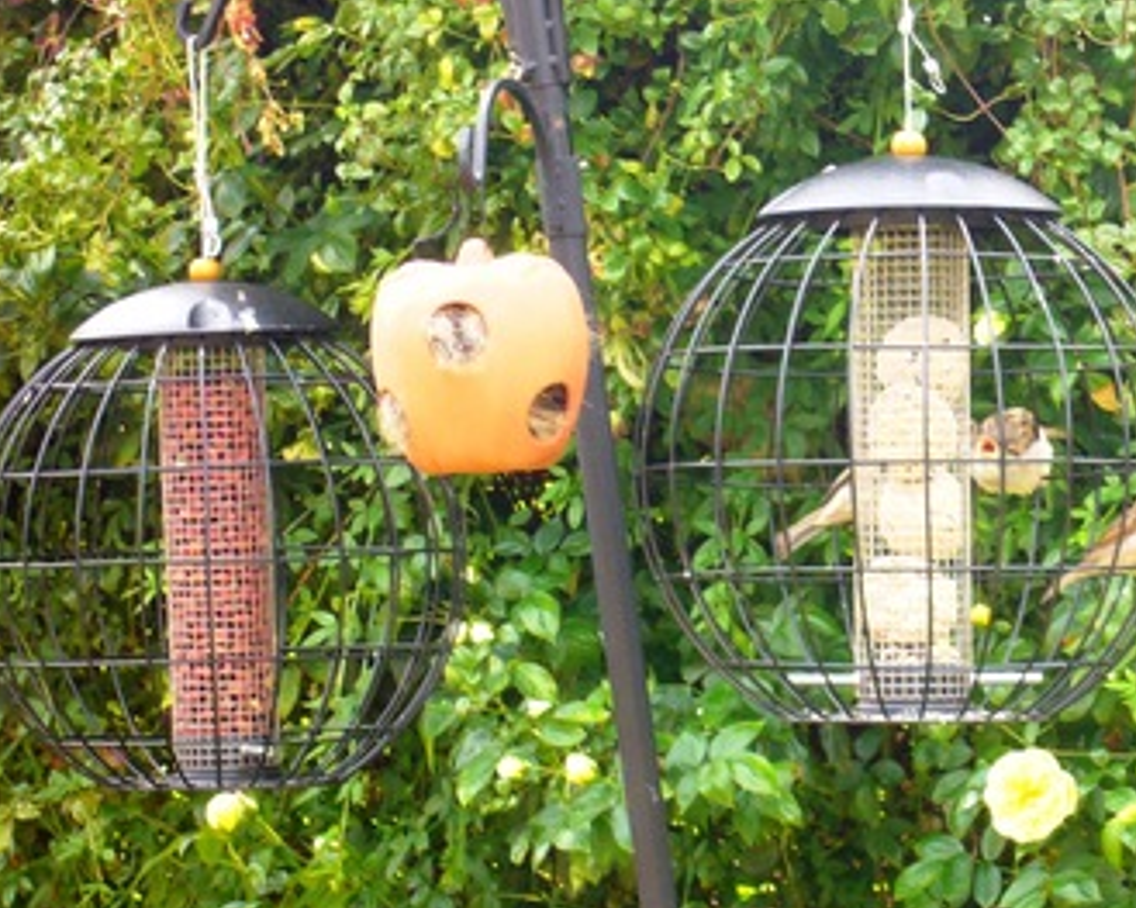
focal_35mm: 137
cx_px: 715
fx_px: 4605
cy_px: 532
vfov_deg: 11.3
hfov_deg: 14.1
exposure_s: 1/40
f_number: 5
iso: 80
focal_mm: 17.4
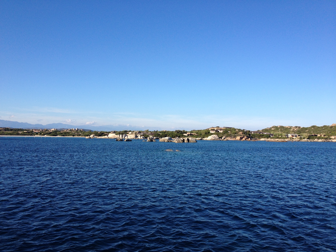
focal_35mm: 35
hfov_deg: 52.6
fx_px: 340
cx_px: 168
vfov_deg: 40.7
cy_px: 126
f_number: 2.4
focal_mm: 4.28
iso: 64
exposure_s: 1/1453
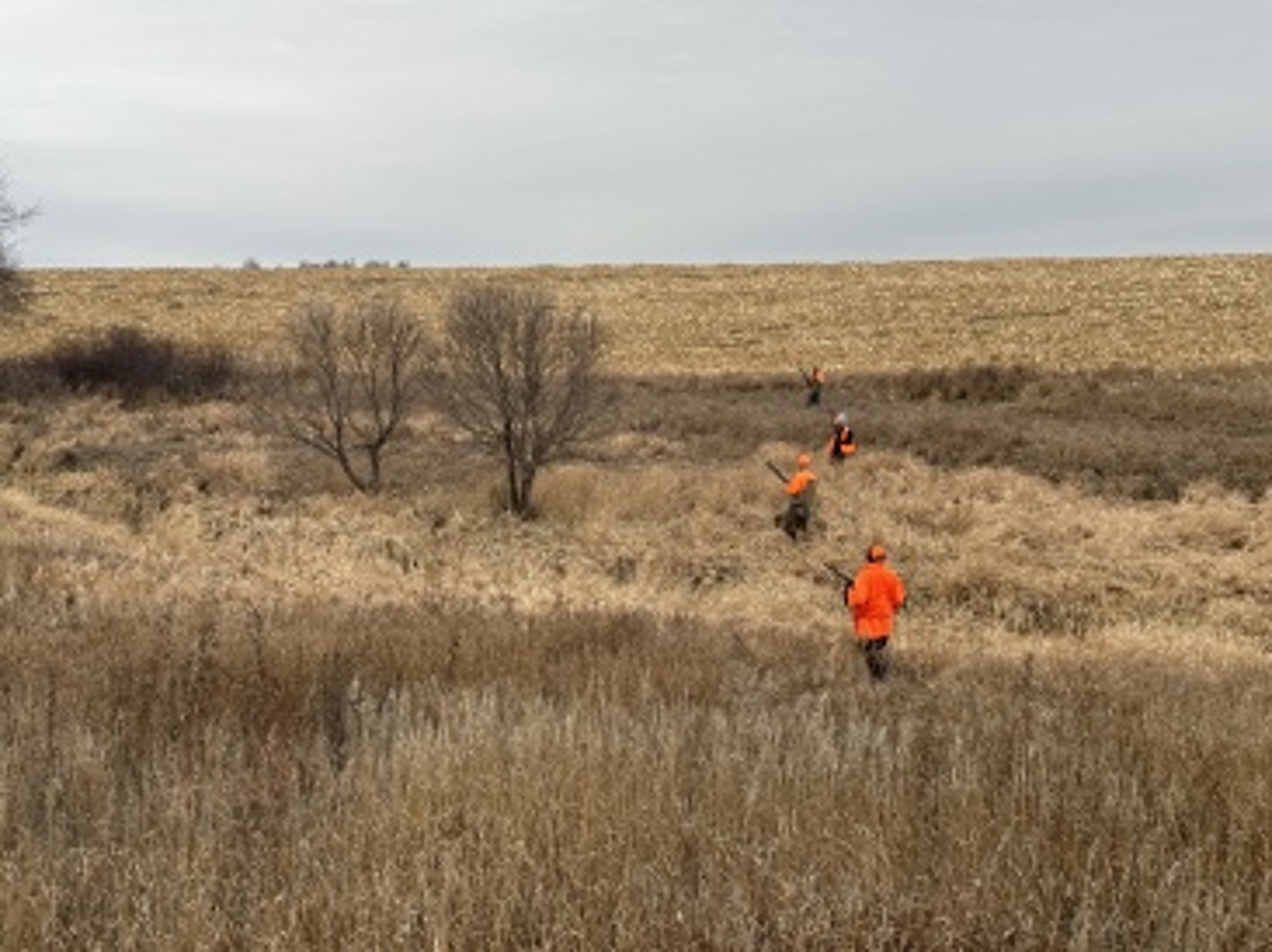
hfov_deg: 39.7
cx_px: 636
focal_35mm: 48
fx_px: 1763
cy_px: 476
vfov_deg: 30.2
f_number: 1.78
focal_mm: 6.86
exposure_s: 1/651
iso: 64
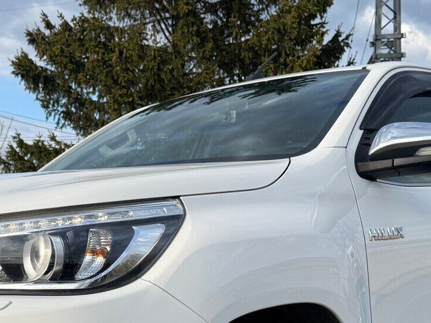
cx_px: 153
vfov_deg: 22.5
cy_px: 279
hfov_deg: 30.1
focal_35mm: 64
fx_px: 797
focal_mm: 6.76
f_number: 1.78
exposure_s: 1/2169
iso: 80
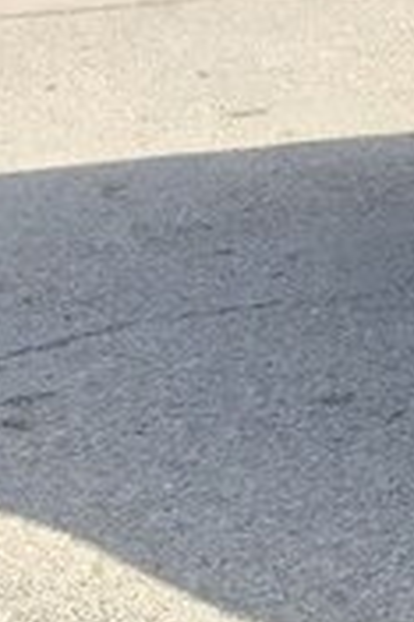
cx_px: 1129
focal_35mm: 113
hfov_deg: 9.9
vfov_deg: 18.0
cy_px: 150
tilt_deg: -11.5
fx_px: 1953
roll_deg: +0.4
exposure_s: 1/706
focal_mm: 4.15
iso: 32
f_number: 2.2
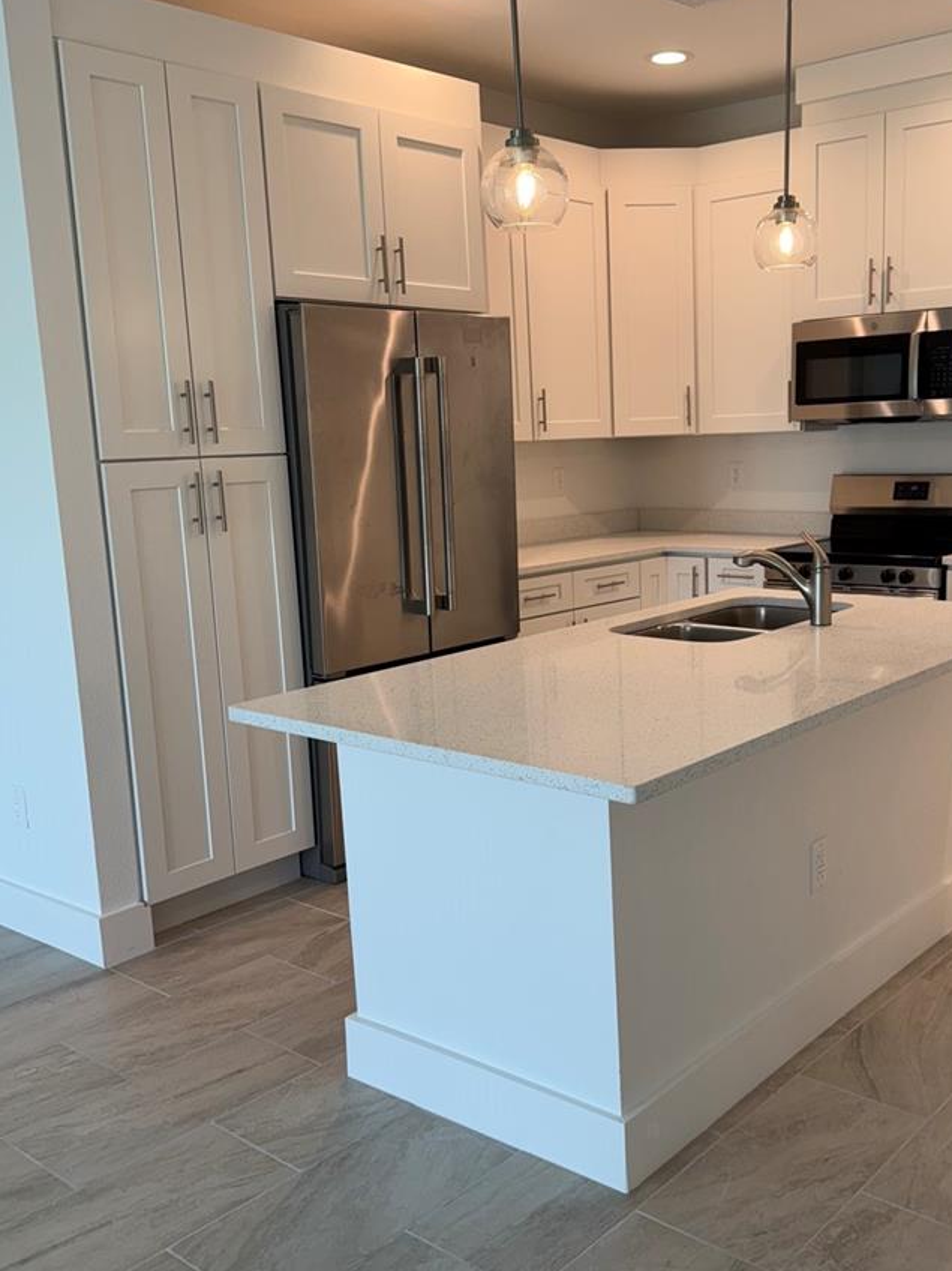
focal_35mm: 34
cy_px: 647
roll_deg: +1.9
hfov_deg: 41.5
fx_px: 1247
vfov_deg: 54.0
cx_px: 591
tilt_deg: -10.3
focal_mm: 6.76
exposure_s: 1/122
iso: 64
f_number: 1.78
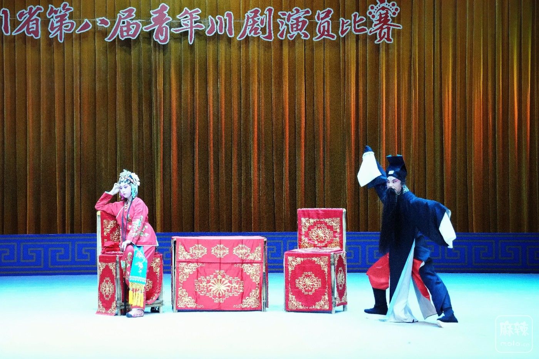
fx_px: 1257
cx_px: 270
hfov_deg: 24.2
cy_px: 180
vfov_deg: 16.3
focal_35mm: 84
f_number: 6.3
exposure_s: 1/1250
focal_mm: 84
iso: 12800
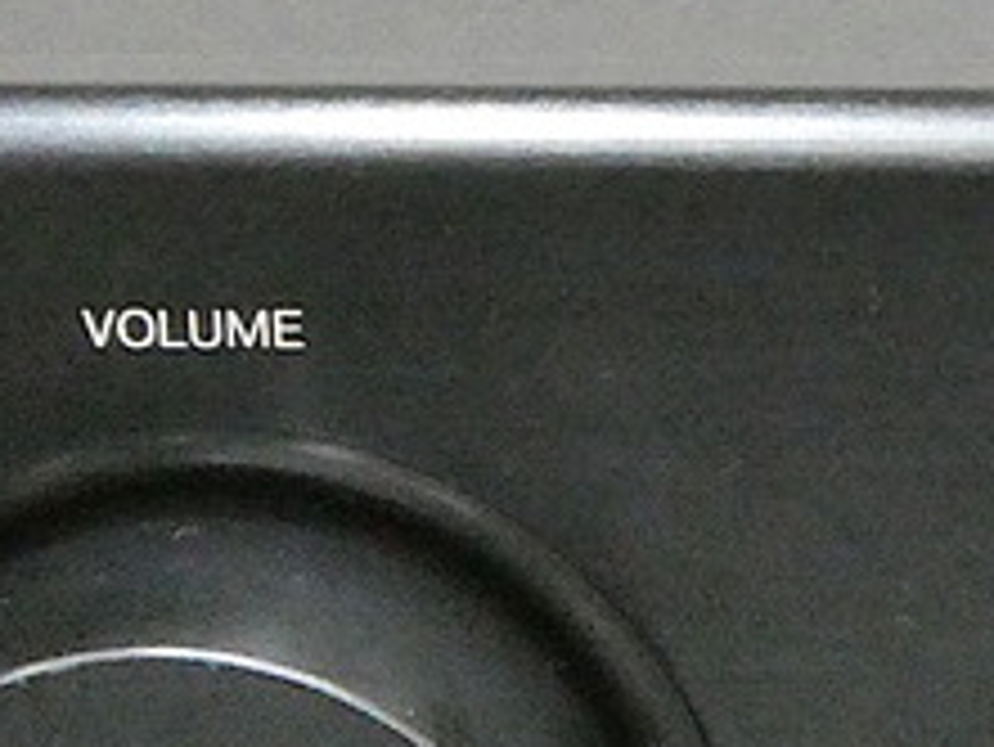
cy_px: 950
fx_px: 21433
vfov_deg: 2.0
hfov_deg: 2.6
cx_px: 1642
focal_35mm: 746
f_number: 5.6
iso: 1600
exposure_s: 1/20
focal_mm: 30.9
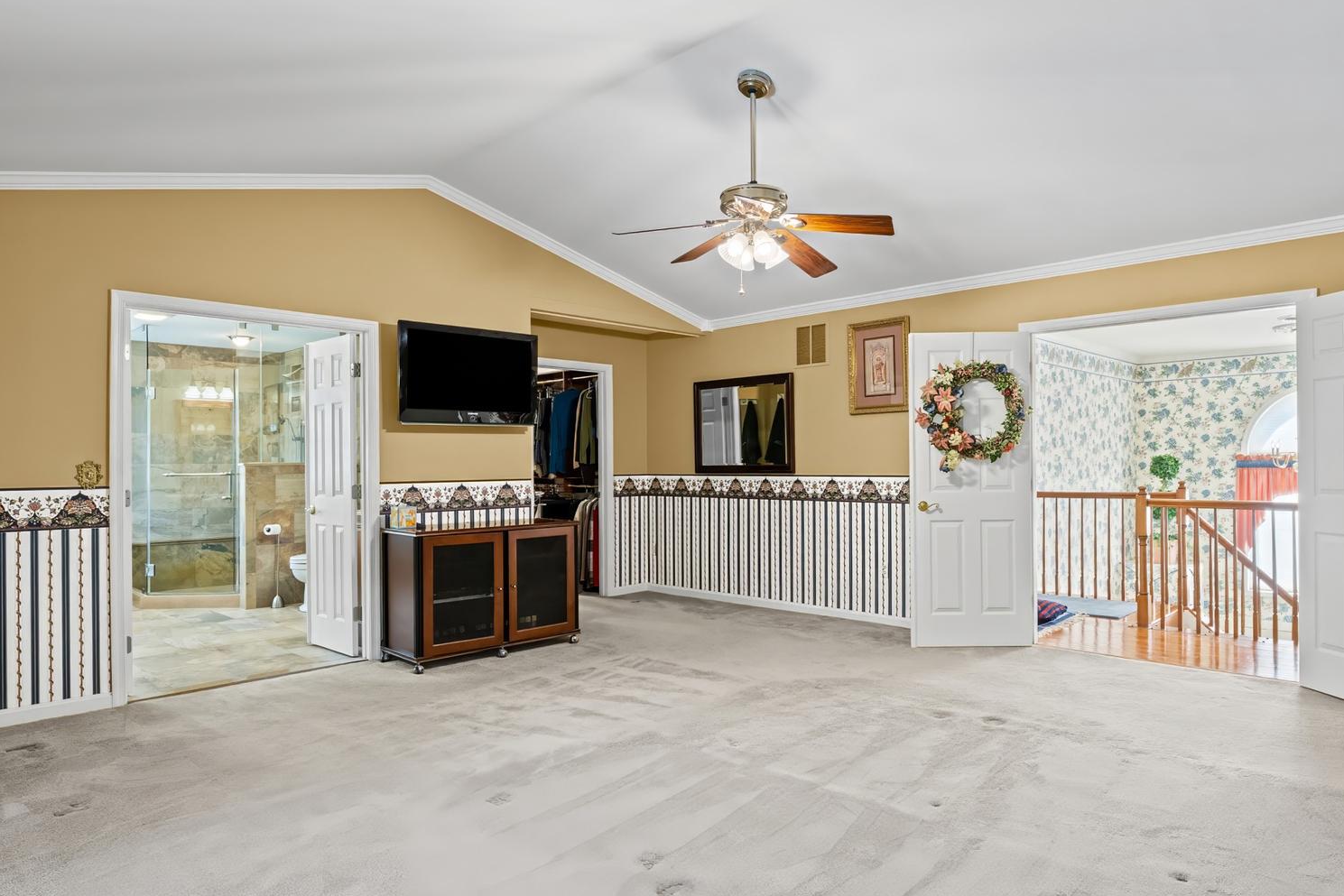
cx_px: 750
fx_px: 821
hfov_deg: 78.3
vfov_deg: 57.1
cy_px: 494
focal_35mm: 22
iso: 1250
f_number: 7.1
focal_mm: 16
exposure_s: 1/13
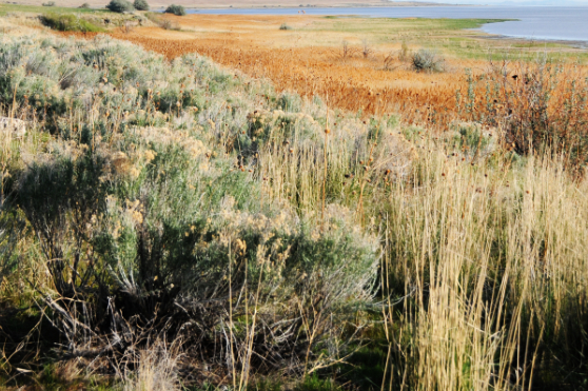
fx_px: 1271
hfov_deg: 26.0
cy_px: 78
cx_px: 313
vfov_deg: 17.3
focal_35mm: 78
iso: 320
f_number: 6.3
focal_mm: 29
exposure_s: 1/1250
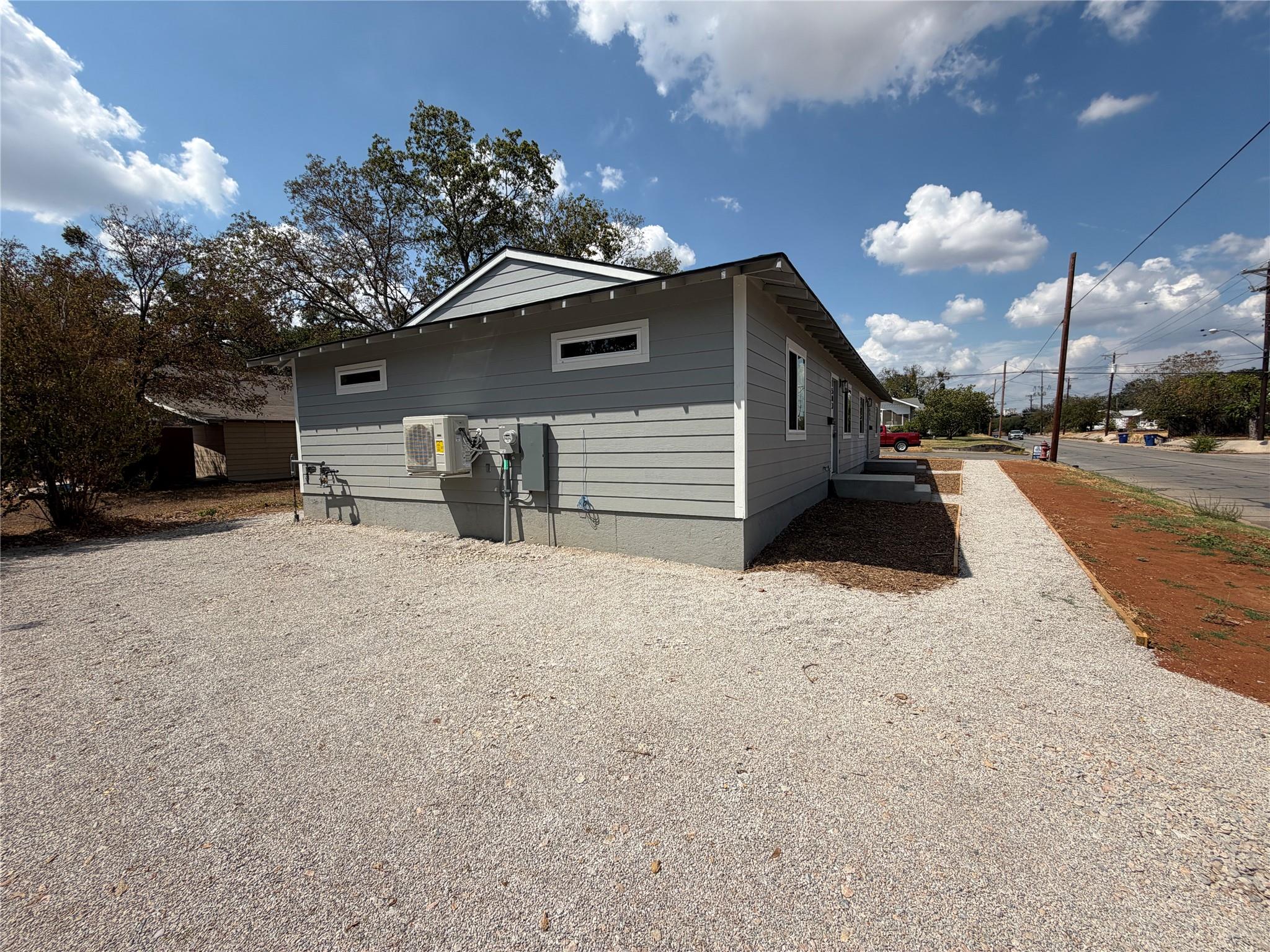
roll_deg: +0.5
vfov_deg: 85.7
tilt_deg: -2.5
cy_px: 476
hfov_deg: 102.1
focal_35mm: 14
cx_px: 635
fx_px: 514
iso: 20
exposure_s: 1/1235
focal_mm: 2.22
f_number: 2.2
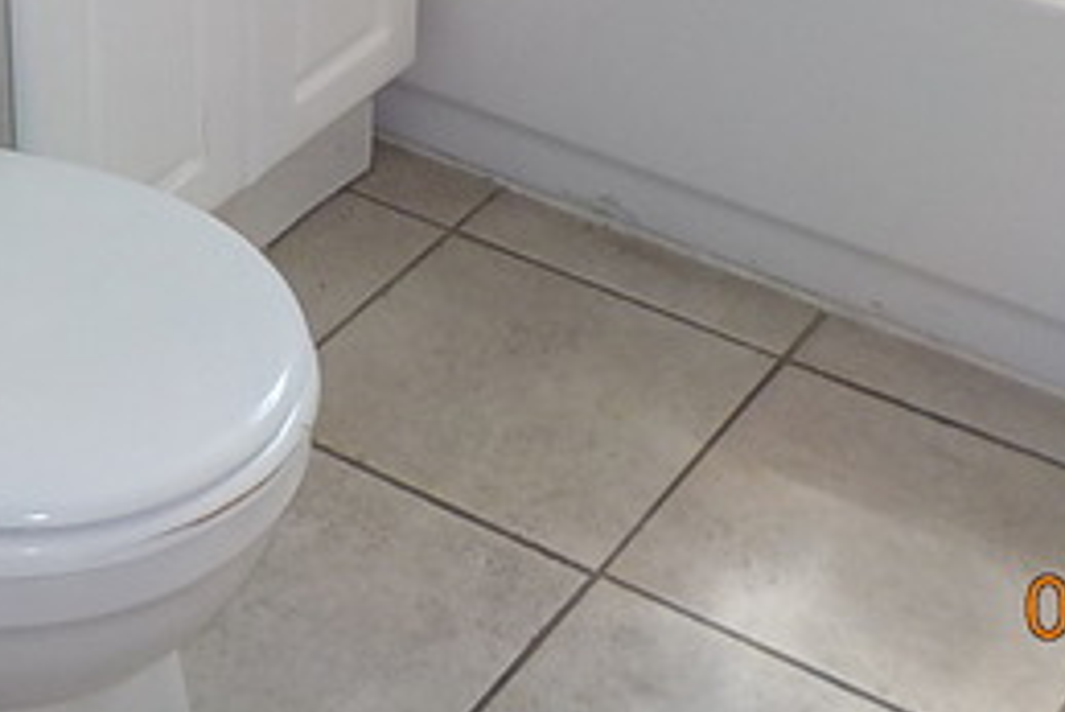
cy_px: -173
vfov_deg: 16.9
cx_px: 329
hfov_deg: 26.1
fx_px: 2279
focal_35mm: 77
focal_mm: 4.1
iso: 160
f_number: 3.3
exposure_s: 1/30
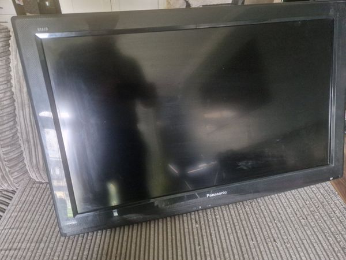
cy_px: 130
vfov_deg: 58.9
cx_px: 173
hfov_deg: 73.9
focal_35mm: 23
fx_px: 230
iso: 1250
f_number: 1.8
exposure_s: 1/25
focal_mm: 5.4
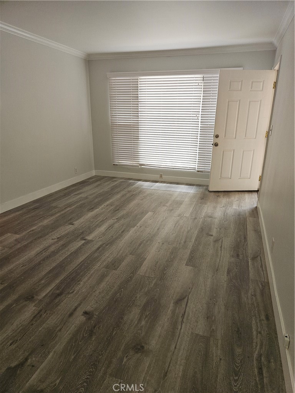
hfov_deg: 58.9
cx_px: 148
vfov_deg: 73.9
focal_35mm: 23
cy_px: 196
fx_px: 261
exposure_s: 1/60
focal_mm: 5.4
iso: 64
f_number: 1.8
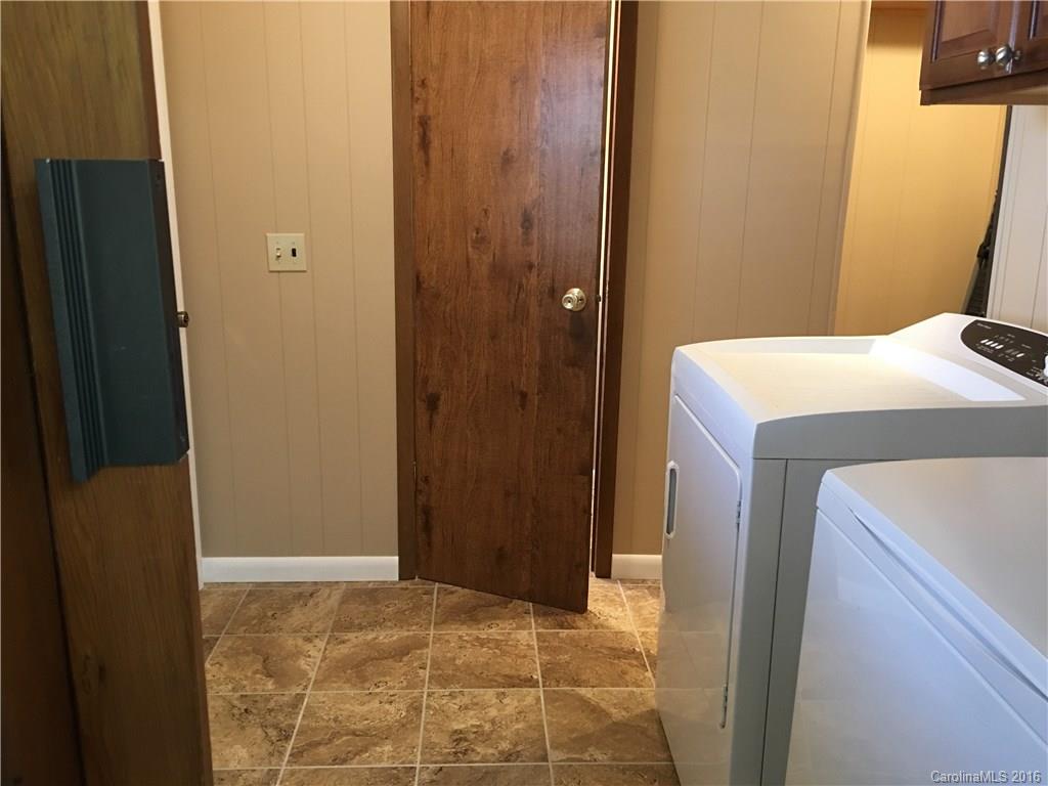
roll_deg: -0.8
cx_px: 524
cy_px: 393
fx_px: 878
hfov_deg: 61.7
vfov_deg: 48.2
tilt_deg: -13.2
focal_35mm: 29
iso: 80
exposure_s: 1/10
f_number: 2.2
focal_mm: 4.15
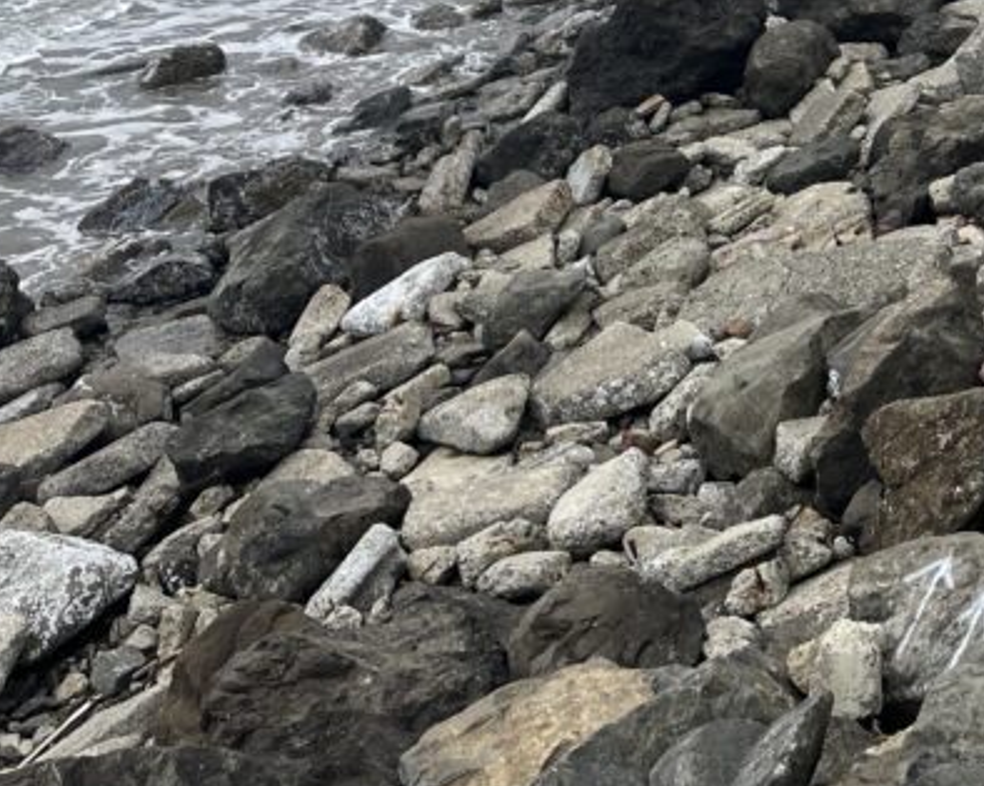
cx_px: 1239
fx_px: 1922
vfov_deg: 21.6
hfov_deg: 25.3
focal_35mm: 66
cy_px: -145
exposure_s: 1/3745
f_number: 1.6
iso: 50
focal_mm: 5.1
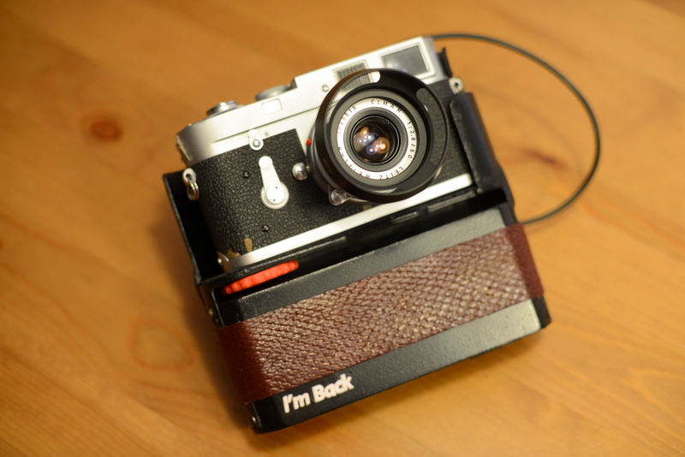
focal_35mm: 50
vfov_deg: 27.0
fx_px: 952
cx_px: 342
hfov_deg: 39.6
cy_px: 228
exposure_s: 1/100
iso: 640
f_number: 2.8
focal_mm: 50
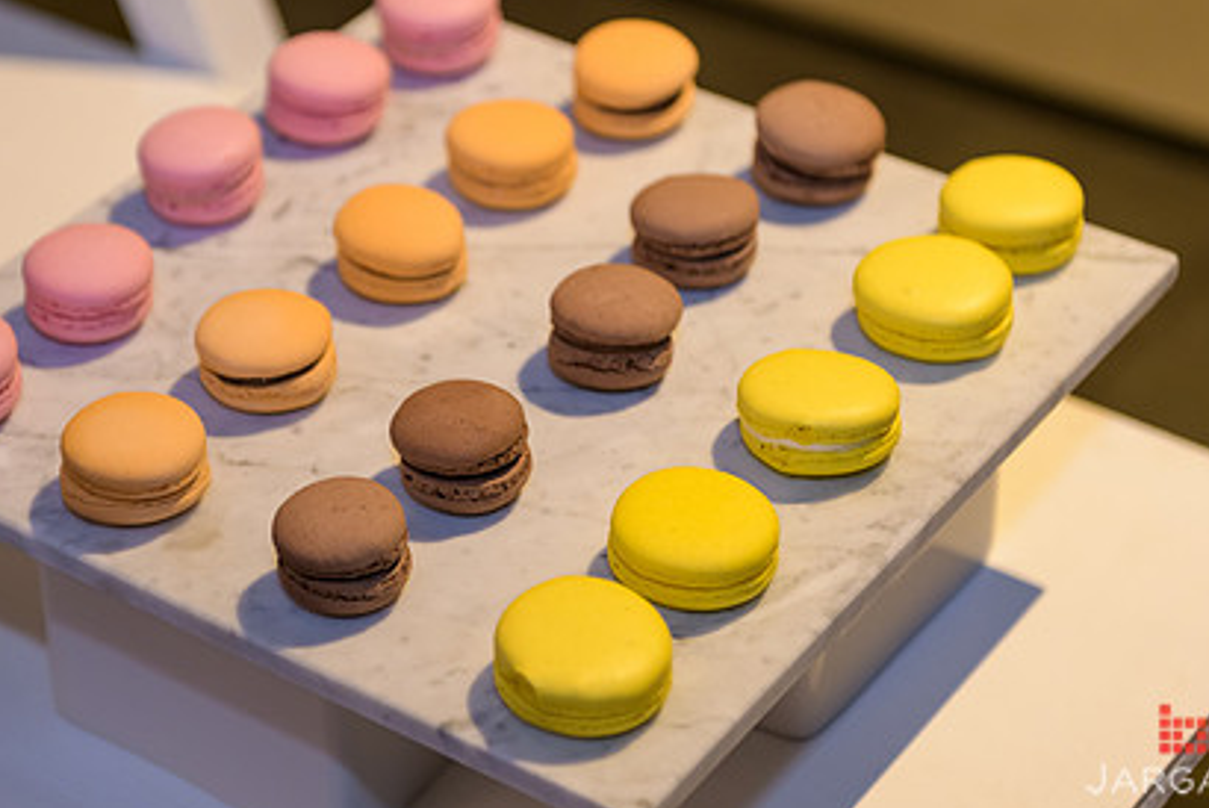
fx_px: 3327
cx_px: 513
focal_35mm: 99
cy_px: 288
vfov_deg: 13.8
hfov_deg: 20.6
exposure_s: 1/125
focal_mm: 70
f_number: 3.2
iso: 1600
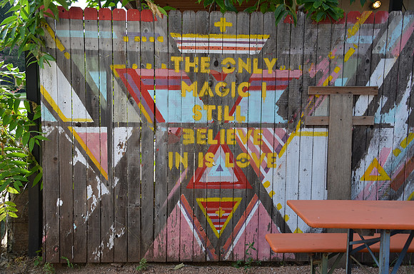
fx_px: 551
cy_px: 137
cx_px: 207
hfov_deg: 41.2
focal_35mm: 48
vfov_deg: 27.9
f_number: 6.3
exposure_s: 1/160
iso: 160
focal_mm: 32
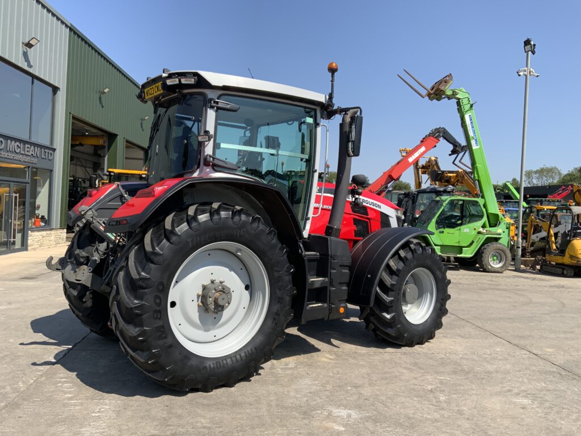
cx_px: 290
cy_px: 218
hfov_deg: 61.7
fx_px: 487
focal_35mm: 29
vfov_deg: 48.2
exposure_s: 1/1451
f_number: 1.8
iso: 16
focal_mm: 3
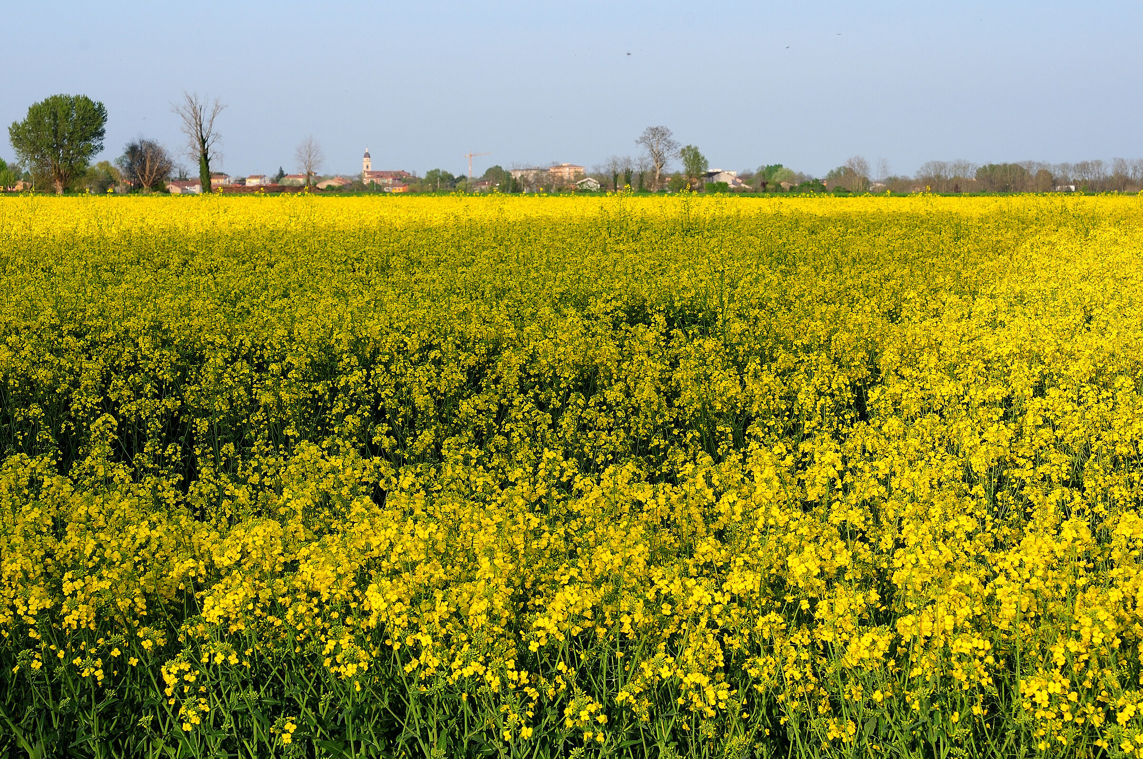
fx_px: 2854
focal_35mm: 90
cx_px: 572
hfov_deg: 22.6
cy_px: 380
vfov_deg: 15.2
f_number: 11
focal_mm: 60
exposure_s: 1/125
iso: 200
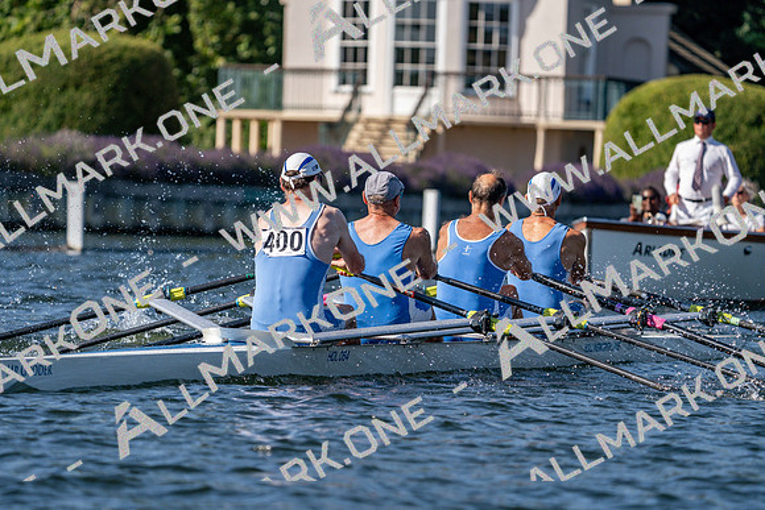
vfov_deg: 4.8
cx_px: 382
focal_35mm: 289
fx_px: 6142
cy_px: 255
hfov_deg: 7.1
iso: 200
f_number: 5.6
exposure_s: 1/1600
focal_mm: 289
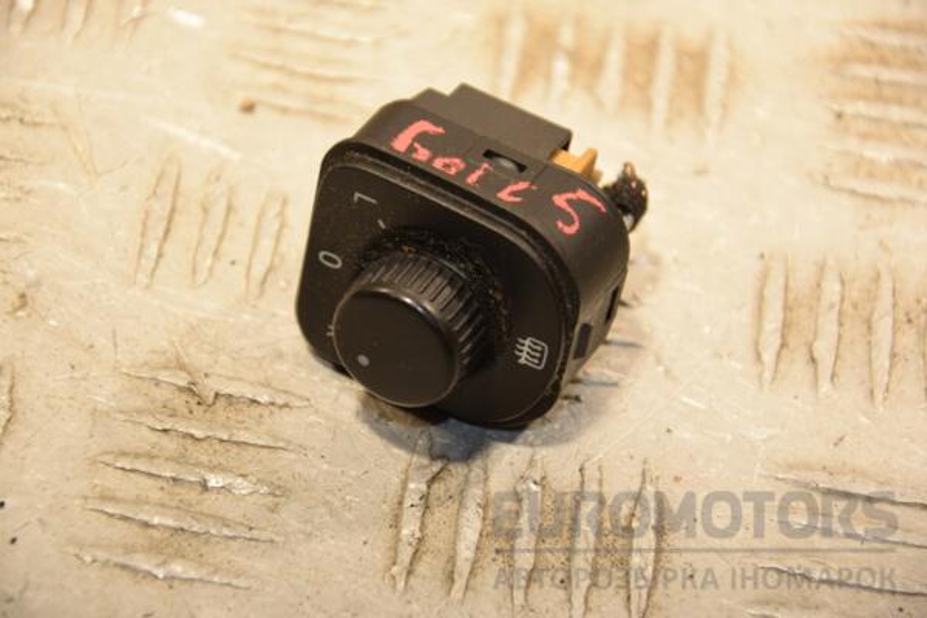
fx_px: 4055
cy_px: 309
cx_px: 464
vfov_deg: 8.7
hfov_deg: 13.0
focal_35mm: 158
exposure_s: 1/200
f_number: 5.6
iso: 800
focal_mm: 105
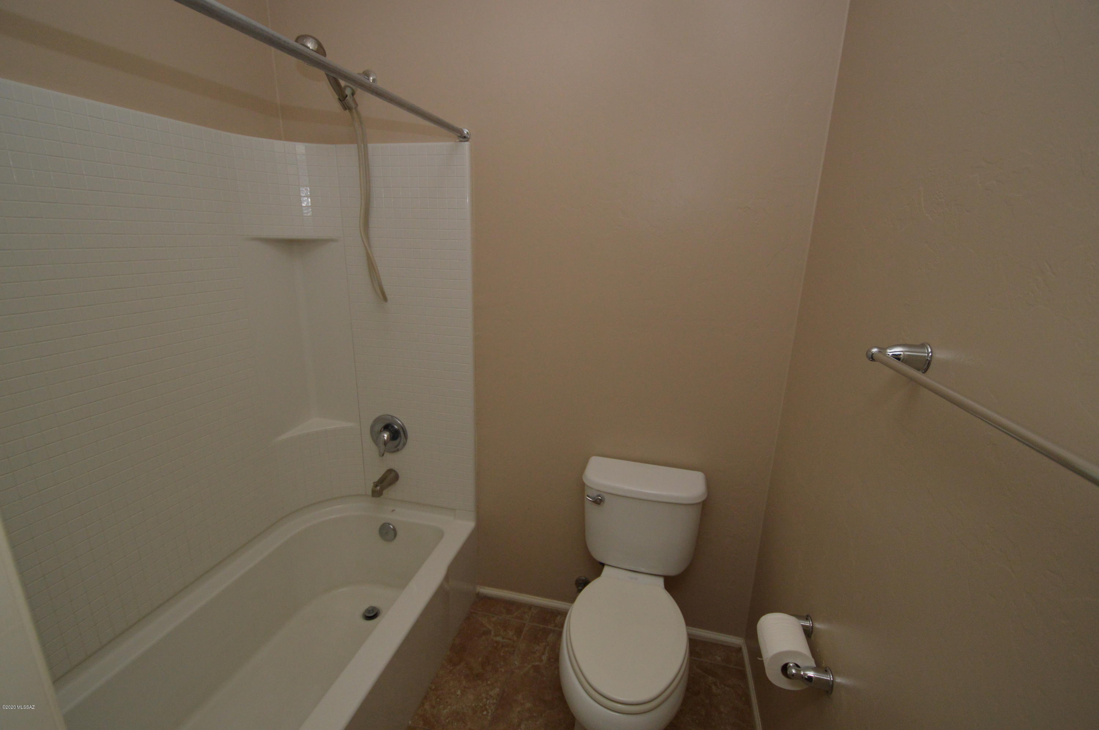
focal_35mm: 15
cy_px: 365
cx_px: 550
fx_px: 457
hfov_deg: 100.4
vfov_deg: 77.2
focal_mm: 10
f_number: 3.5
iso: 1000
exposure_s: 1/60
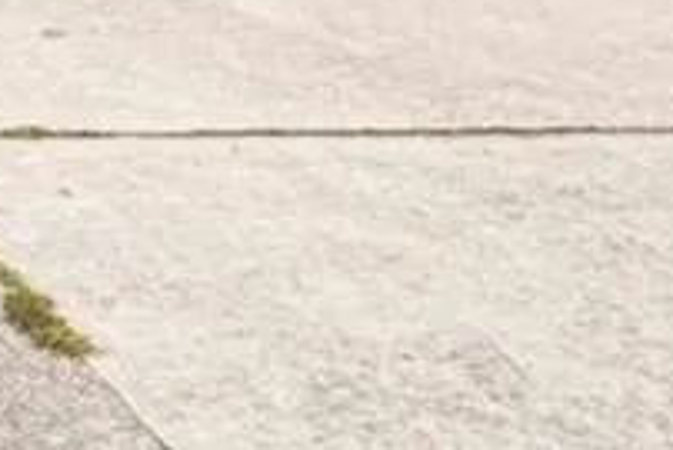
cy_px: -563
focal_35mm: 86
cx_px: -716
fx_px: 1609
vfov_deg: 12.9
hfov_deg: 16.8
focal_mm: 17
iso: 400
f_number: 7.1
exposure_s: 1/200
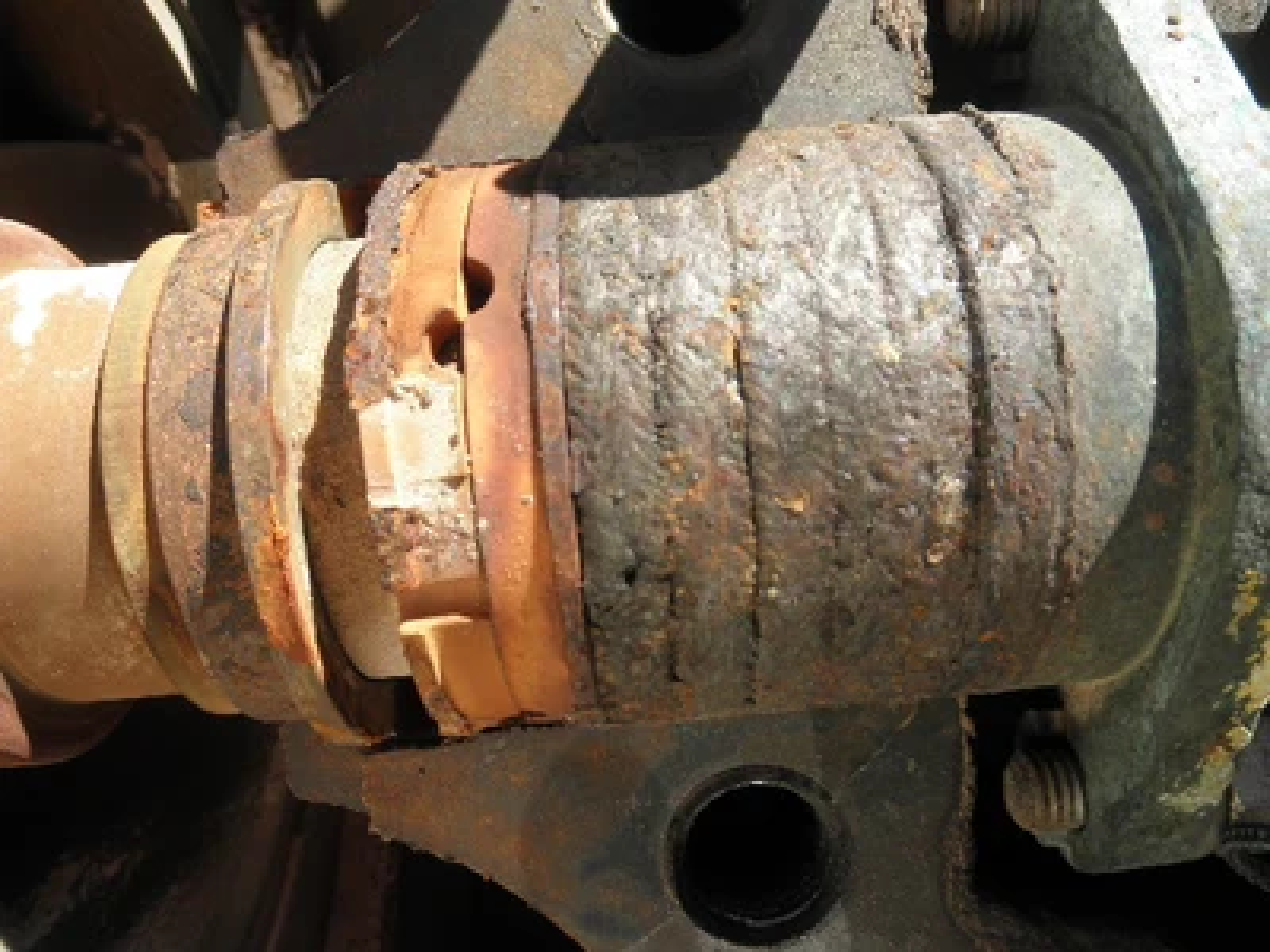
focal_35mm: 28
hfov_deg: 63.4
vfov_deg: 49.7
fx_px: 1027
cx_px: 635
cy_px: 476
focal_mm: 5
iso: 64
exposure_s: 1/320
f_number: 3
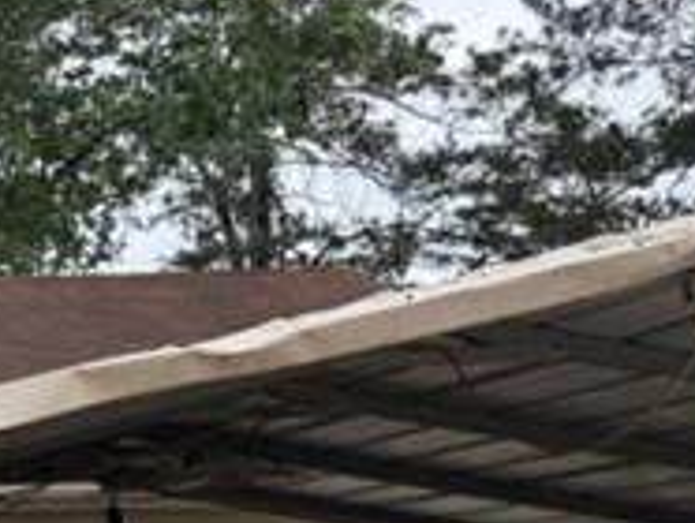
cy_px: 545
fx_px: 2654
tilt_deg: +2.2
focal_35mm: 132
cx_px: -927
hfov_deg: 12.2
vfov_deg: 11.1
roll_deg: +1.2
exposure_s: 1/1493
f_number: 1.78
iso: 100
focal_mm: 6.76
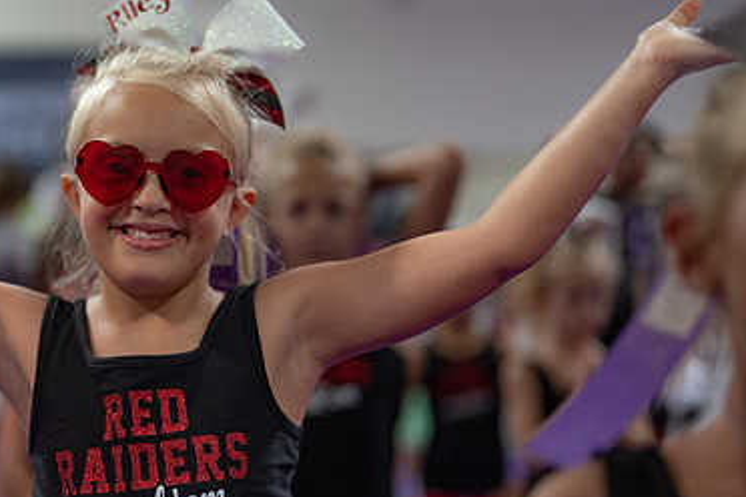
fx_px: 1616
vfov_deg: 17.5
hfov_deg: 25.6
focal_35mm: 78
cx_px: 174
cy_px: 306
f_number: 1.2
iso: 500
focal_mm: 50
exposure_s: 1/400
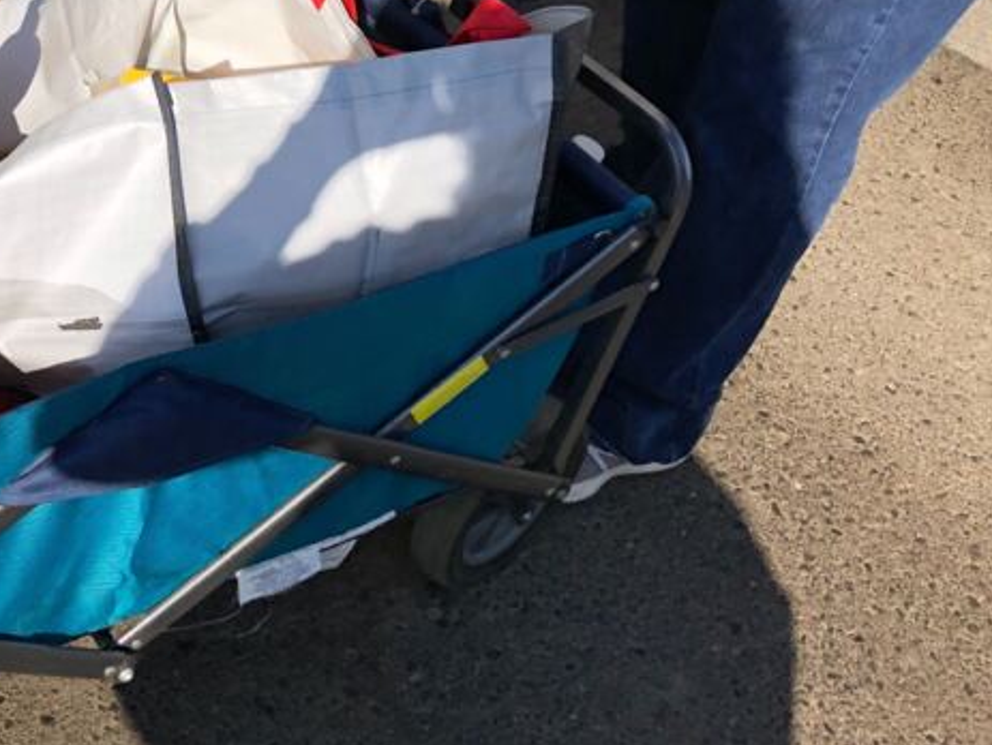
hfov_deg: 30.8
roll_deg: -5.7
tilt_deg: -34.5
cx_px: 0
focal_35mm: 58
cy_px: 60
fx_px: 1663
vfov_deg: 24.5
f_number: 1.8
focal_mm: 3.99
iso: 20
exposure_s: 1/1675
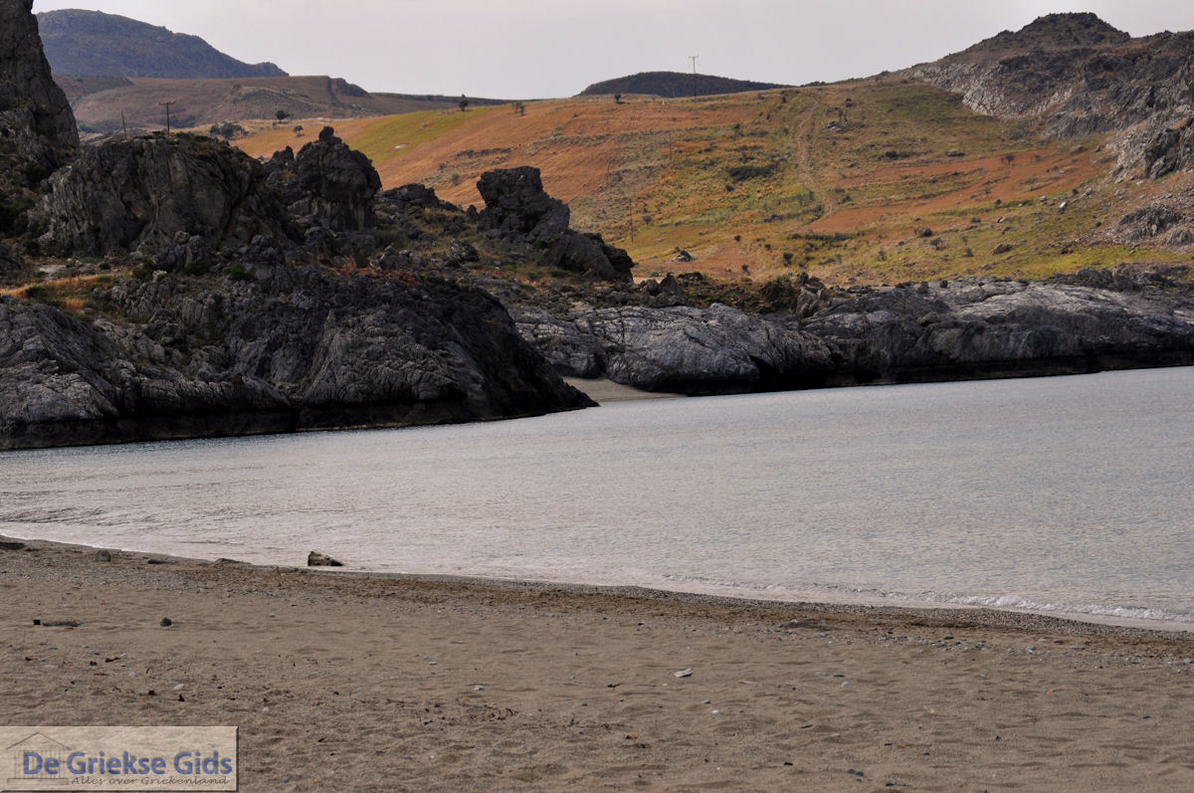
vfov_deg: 10.6
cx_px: 597
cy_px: 396
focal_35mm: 129
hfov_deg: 15.9
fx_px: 4273
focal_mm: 86
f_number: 10
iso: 200
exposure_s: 1/640
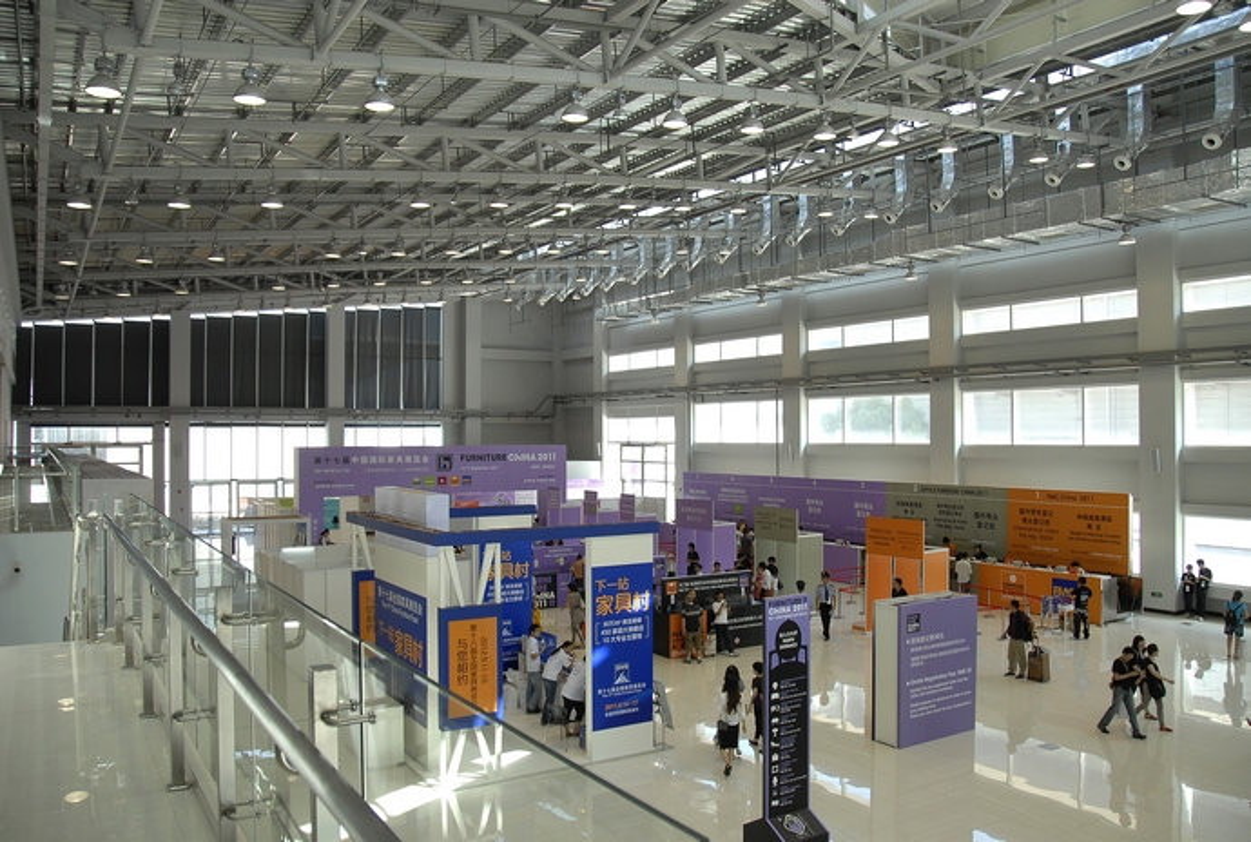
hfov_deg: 67.2
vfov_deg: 48.2
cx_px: 626
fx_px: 941
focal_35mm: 27
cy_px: 421
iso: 200
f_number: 3.5
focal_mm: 18
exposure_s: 1/90
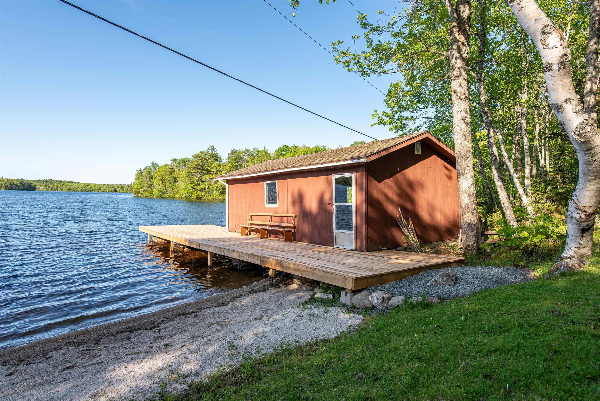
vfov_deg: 57.3
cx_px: 300
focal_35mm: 22
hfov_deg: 78.6
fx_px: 367
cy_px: 200
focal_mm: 22
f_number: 8
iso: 320
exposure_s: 1/500
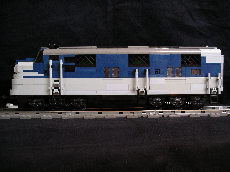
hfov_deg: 50.1
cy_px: 86
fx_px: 246
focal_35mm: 37
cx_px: 115
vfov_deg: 38.7
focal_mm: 7.8
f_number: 2.8
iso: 200
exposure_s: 1/20
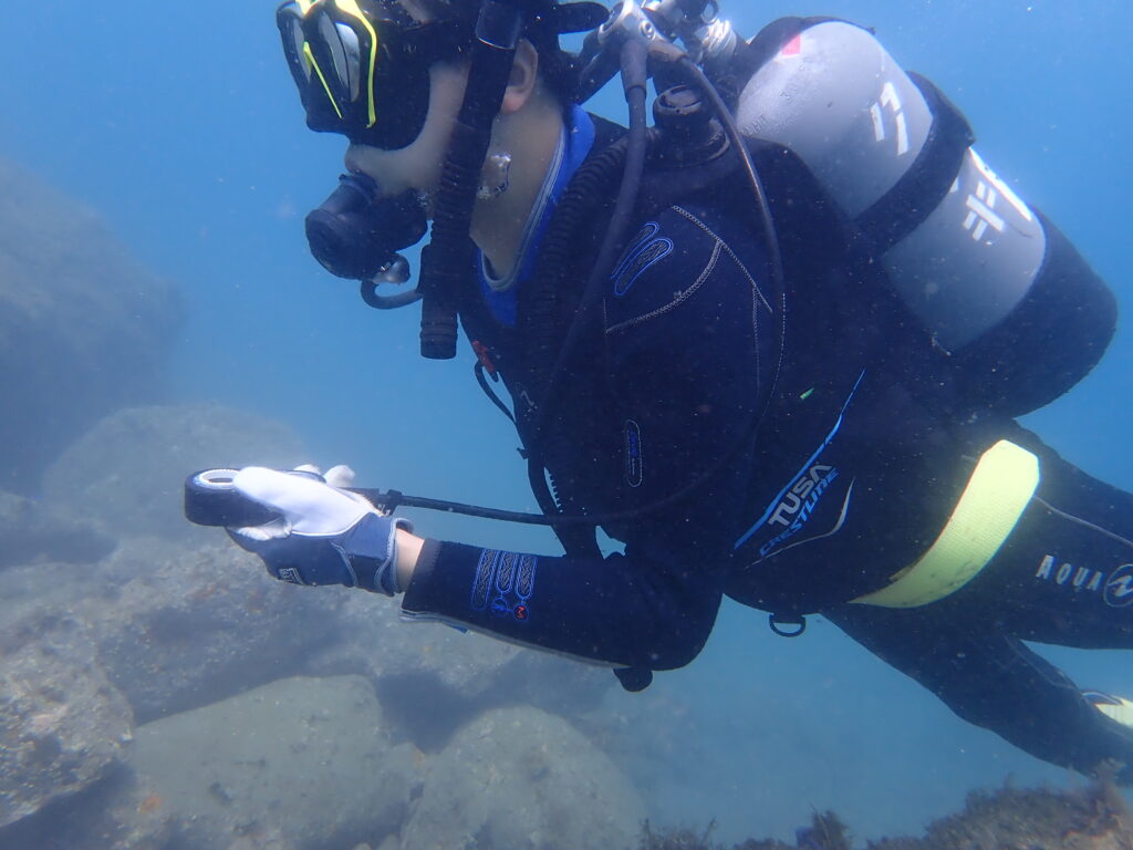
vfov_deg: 54.9
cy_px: 425
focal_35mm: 25
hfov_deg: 69.4
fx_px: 818
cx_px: 566
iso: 100
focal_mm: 4.5
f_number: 2.8
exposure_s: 1/320
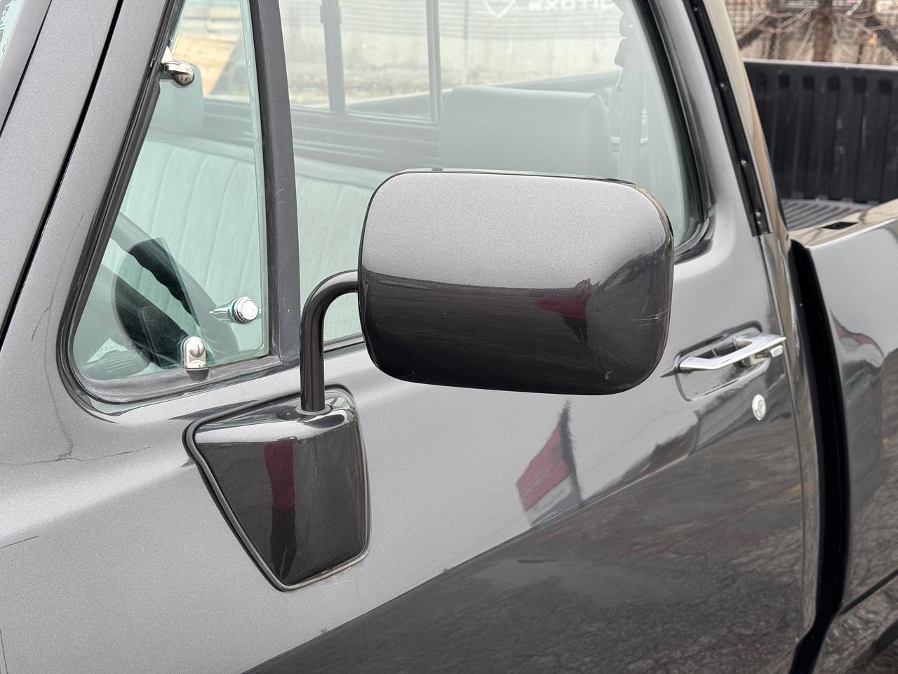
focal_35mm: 48
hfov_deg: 39.7
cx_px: 449
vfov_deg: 30.3
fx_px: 1245
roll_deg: -0.8
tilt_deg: -15.4
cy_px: 337
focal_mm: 6.76
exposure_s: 1/334
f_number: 1.78
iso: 64
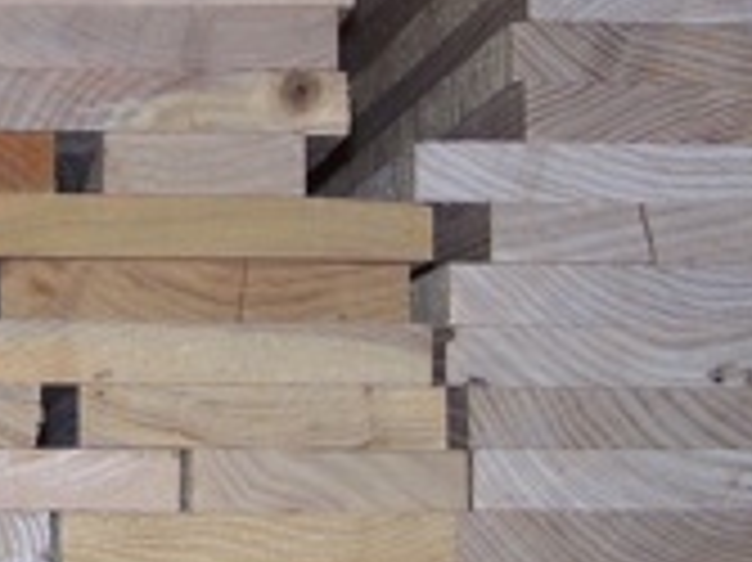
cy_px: 142
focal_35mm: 108
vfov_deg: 13.6
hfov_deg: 17.9
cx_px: 45
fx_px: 2345
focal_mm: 6
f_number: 2.7
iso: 80
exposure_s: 1/60
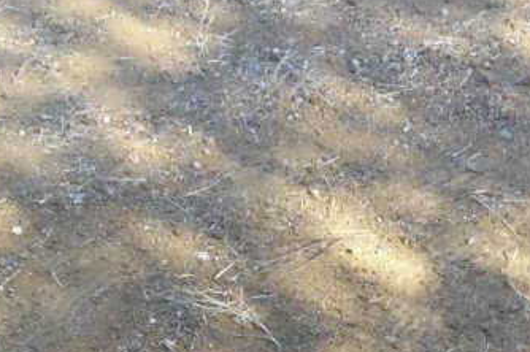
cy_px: 542
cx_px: 400
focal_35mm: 101
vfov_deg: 12.8
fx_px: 1485
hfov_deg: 20.1
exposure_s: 1/152
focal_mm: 4.9
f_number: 3.5
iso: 80
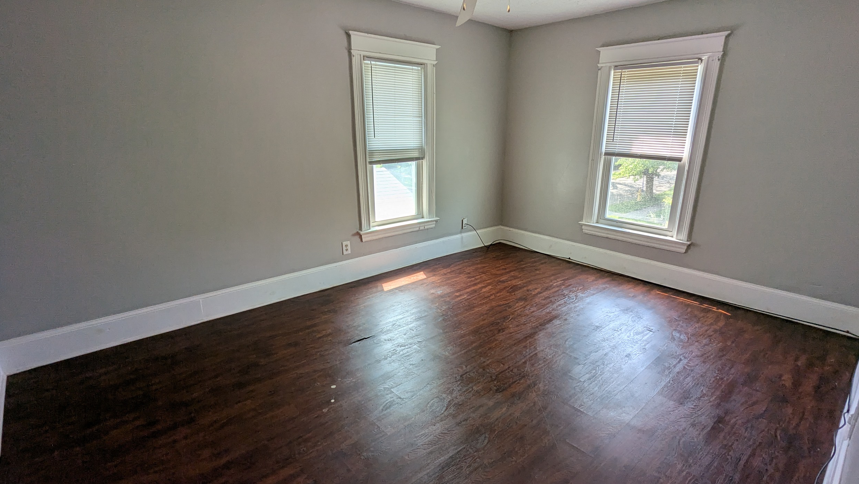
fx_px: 410
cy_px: 255
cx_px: 442
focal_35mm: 18
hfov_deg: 92.6
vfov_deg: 61.0
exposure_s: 1/120
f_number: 2.2
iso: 47
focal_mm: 2.35
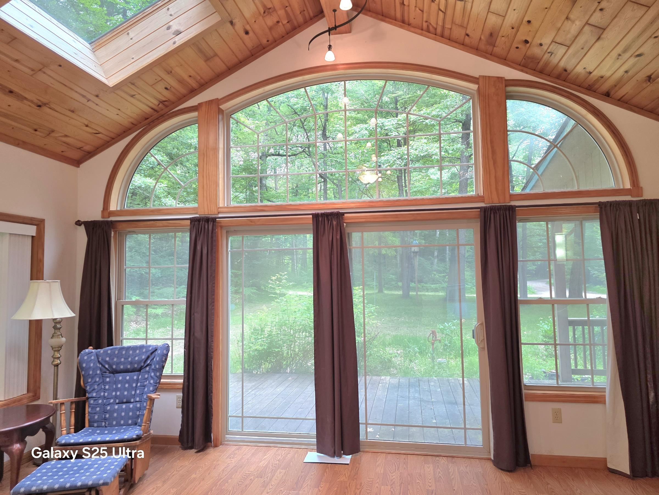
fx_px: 438
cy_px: 248
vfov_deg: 58.9
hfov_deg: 73.9
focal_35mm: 23
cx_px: 330
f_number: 1.7
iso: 320
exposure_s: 1/120
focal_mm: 6.3
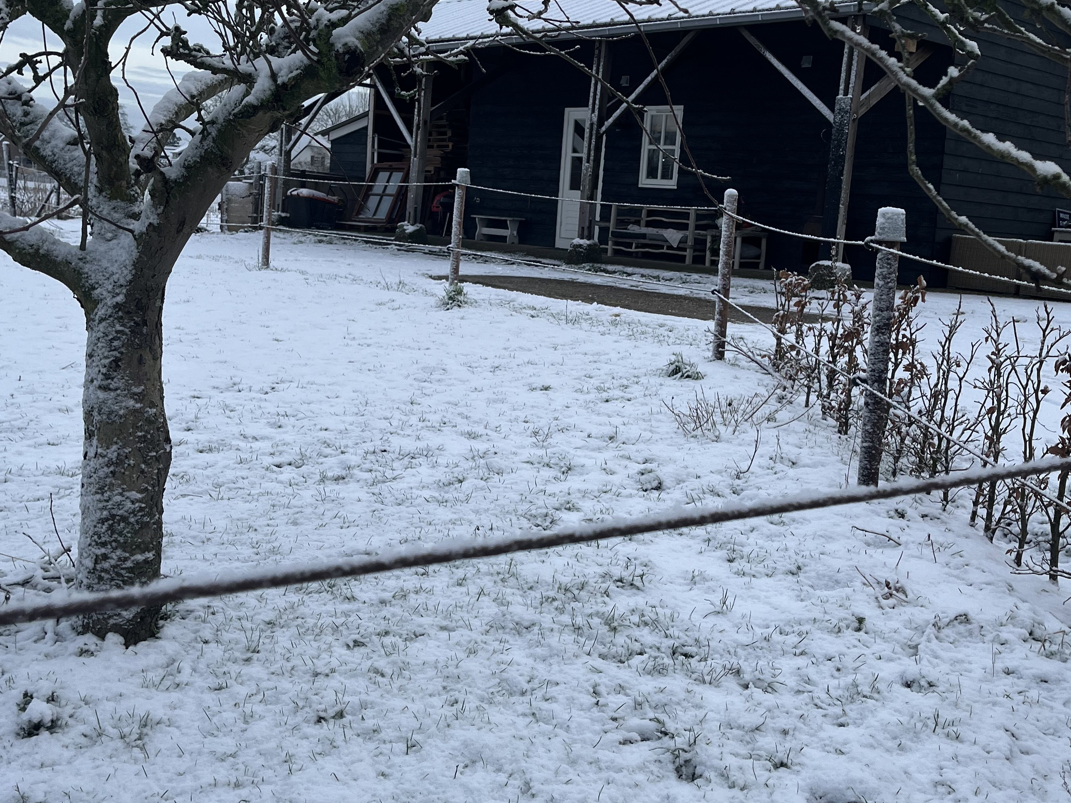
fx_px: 1207
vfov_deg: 36.8
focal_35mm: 39
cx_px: 556
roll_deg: -3.1
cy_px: 361
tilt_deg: -5.8
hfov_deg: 47.9
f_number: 1.6
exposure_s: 1/1117
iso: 50
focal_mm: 5.1
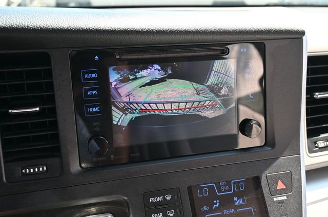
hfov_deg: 56.3
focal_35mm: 34
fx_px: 307
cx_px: 164
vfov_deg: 38.9
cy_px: 108
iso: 400
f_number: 4
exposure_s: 1/160
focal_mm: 22.5
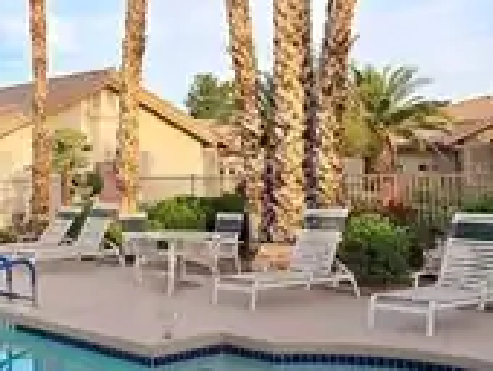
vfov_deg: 26.9
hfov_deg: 33.6
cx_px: 46
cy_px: 110
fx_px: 770
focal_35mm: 54
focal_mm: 6.3
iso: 12
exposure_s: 1/262
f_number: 1.7
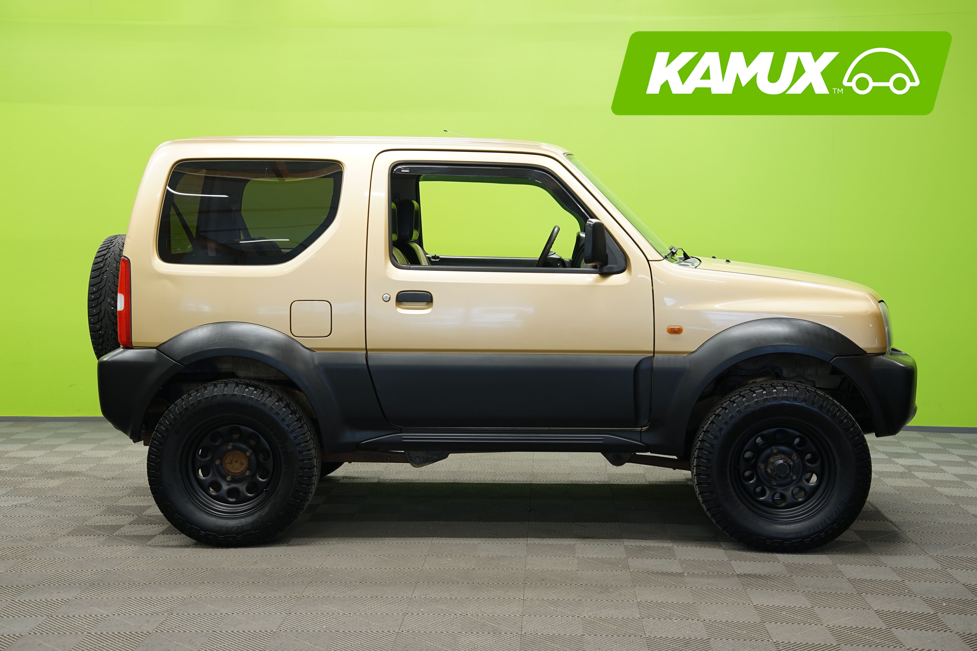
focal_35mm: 49
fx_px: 1330
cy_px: 326
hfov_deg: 40.3
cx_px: 488
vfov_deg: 27.5
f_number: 5
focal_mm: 49
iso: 500
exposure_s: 1/15
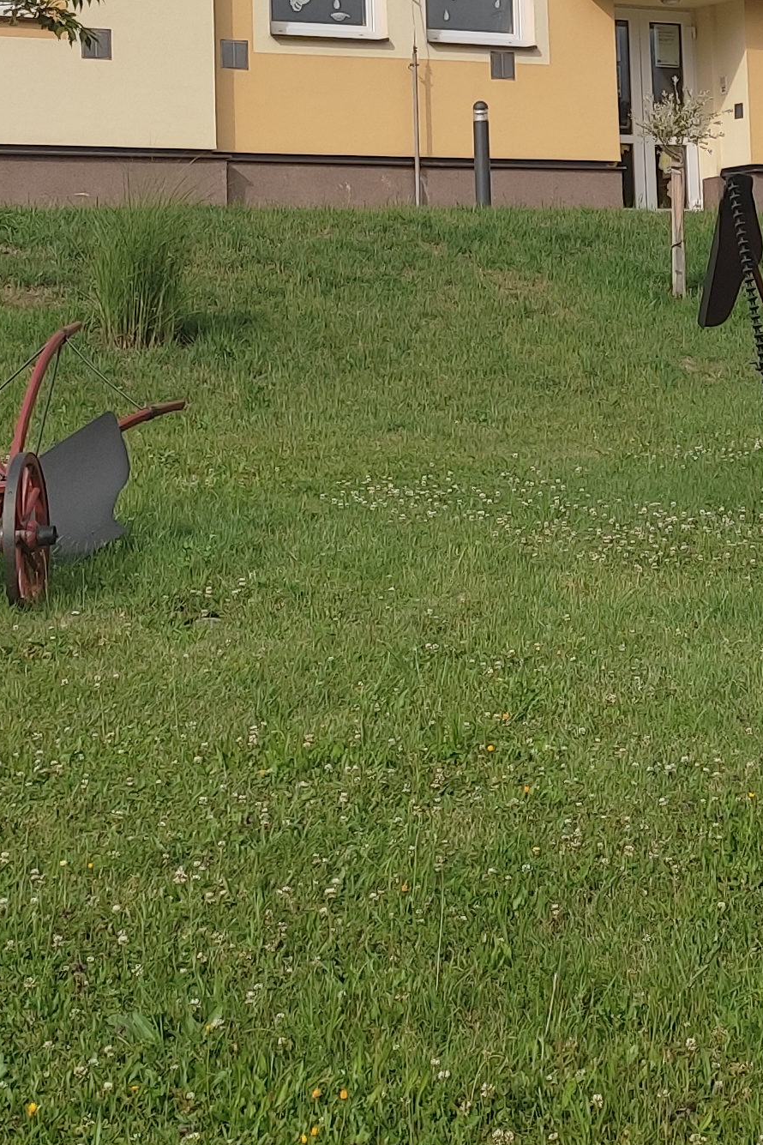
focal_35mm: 81
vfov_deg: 24.2
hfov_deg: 16.6
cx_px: 690
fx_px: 2575
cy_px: 78
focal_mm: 4.74
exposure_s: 1/1351
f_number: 1.79
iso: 100
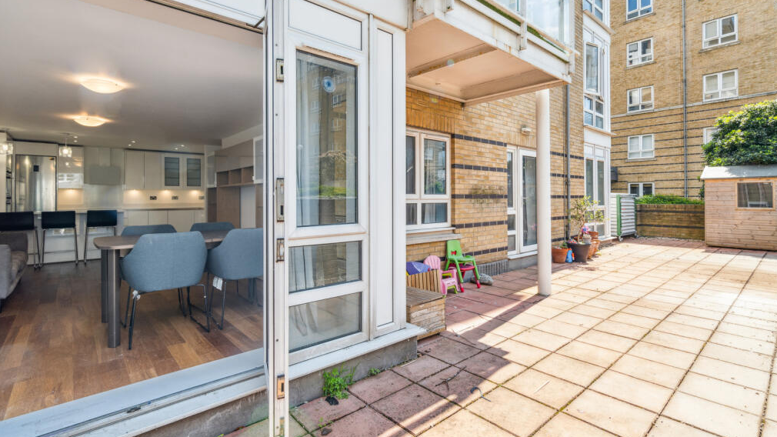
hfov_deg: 95.9
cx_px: 392
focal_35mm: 17
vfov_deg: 63.7
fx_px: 350
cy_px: 192
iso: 1000
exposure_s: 1/200
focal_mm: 16
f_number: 11
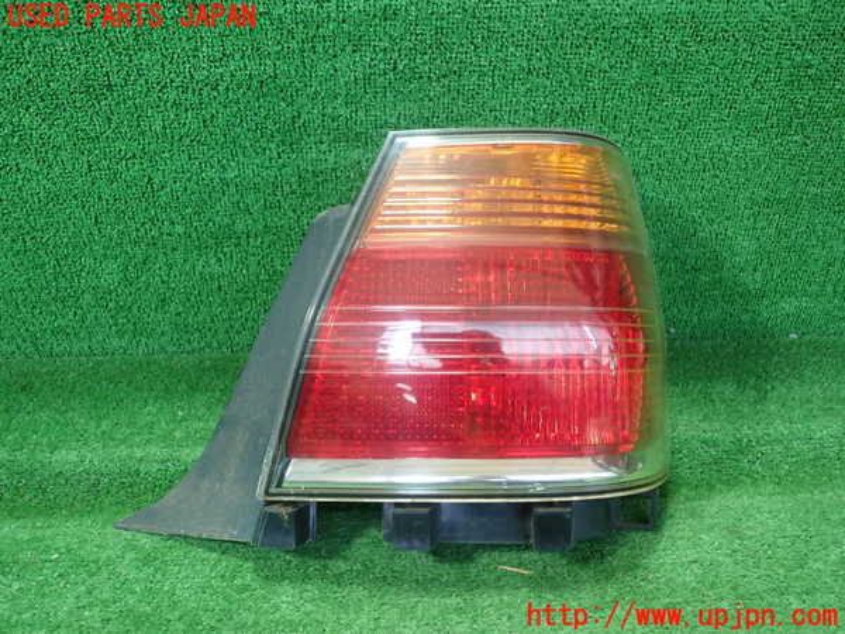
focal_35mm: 30
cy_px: 317
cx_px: 422
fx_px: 732
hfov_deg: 60.0
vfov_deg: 46.8
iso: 400
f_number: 2.3
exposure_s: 1/125
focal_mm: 5.5
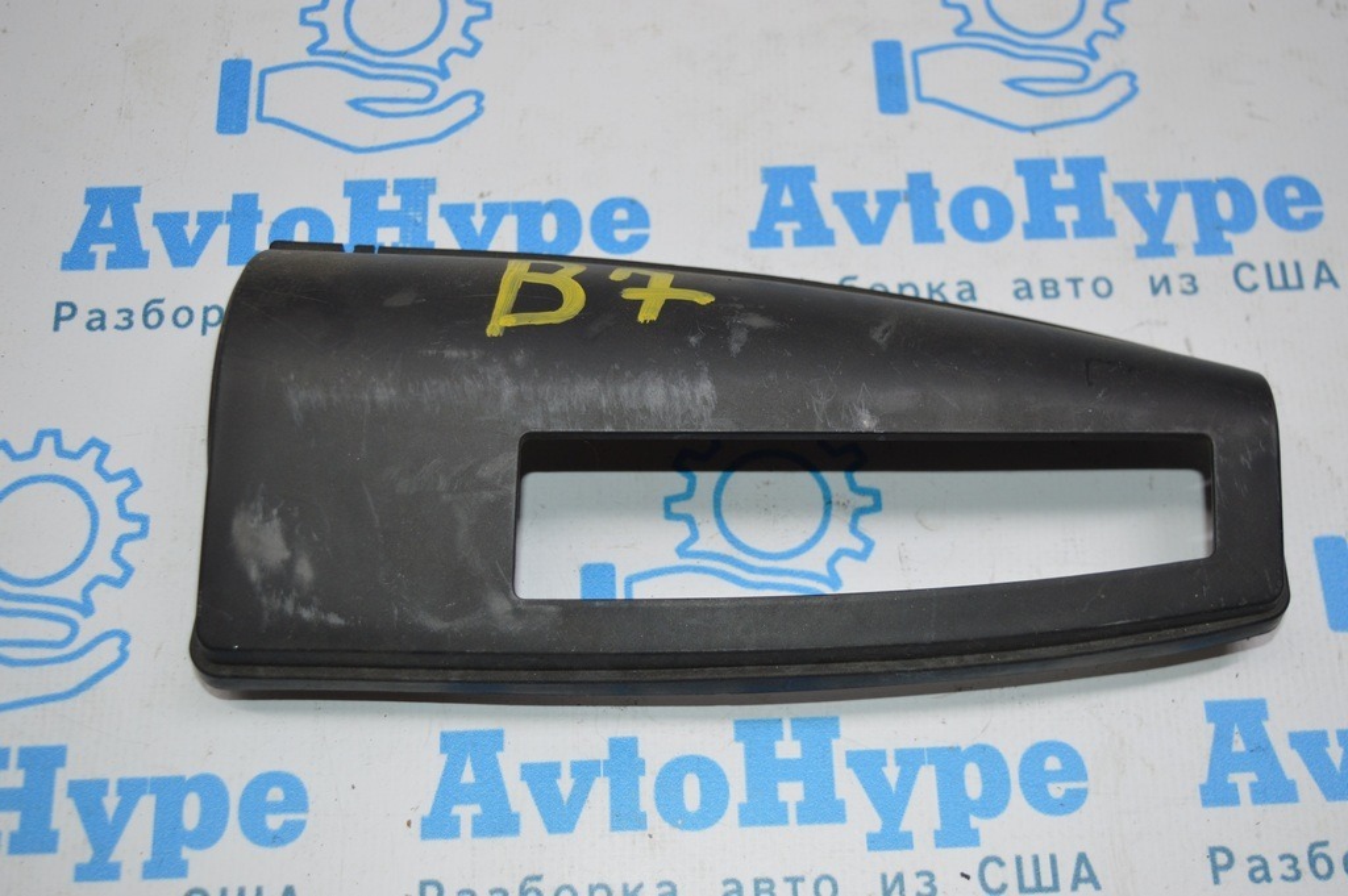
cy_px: 448
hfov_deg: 42.4
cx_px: 674
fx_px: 1740
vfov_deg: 28.9
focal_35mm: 46
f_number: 4.2
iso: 400
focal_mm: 31
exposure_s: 1/100
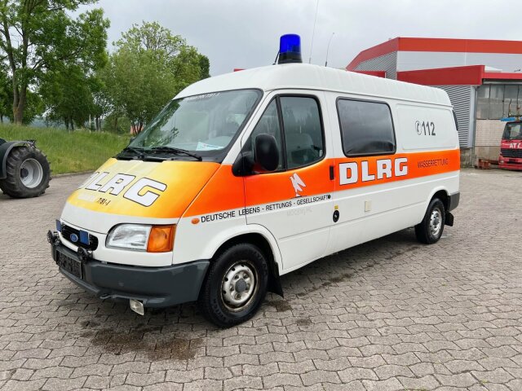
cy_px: 196
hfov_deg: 67.3
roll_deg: +1.3
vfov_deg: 53.1
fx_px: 392
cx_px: 261
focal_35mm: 26
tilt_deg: -4.7
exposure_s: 1/1326
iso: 50
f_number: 1.5
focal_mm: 5.7
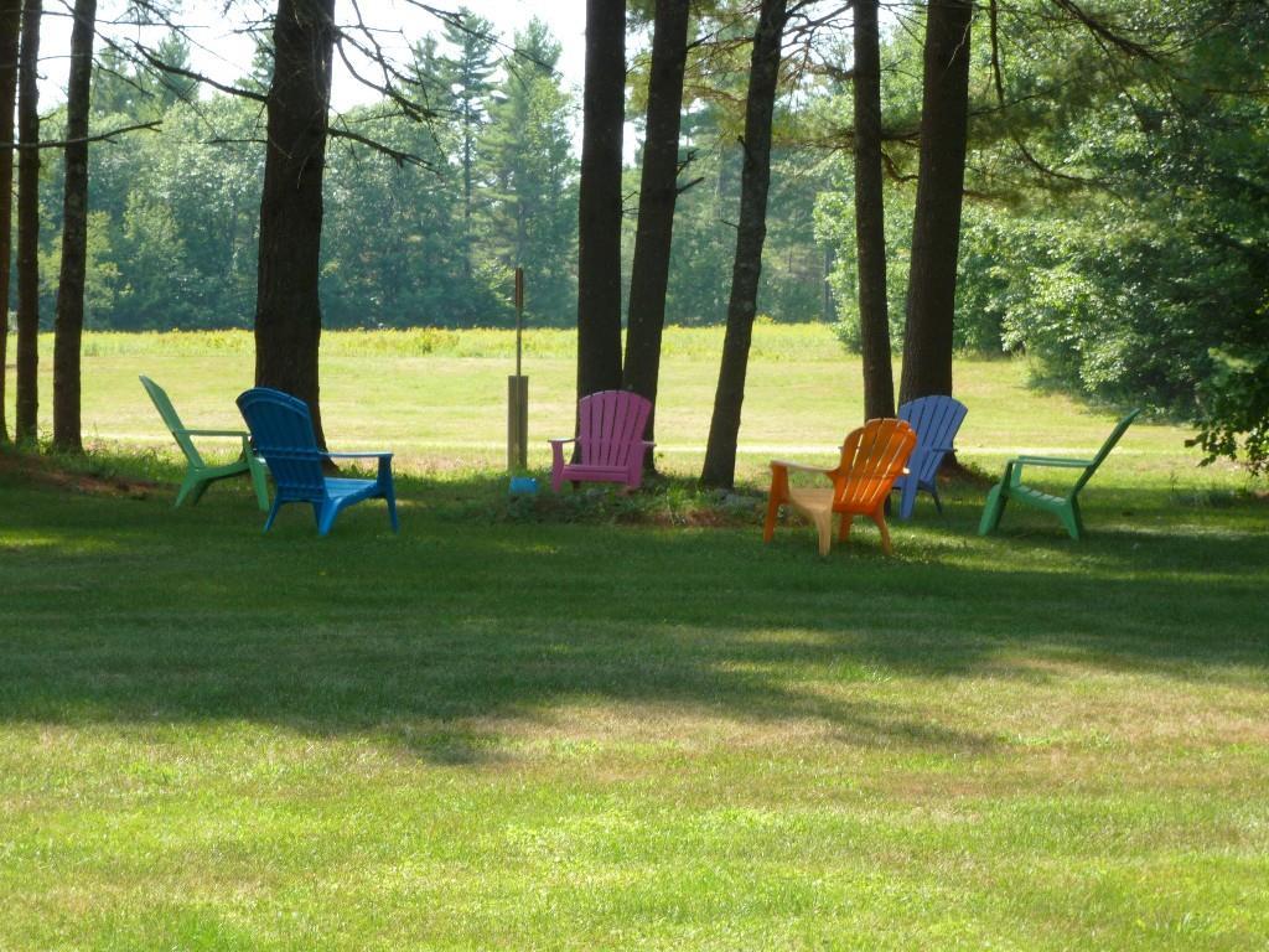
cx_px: 634
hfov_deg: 18.9
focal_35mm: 104
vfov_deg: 14.2
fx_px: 3813
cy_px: 476
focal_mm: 18.7
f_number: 5
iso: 100
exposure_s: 1/125
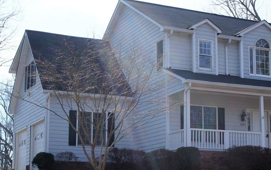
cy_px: 104
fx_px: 510
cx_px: 186
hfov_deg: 29.5
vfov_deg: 18.9
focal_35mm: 69
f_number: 7.1
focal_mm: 28
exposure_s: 1/500
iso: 200
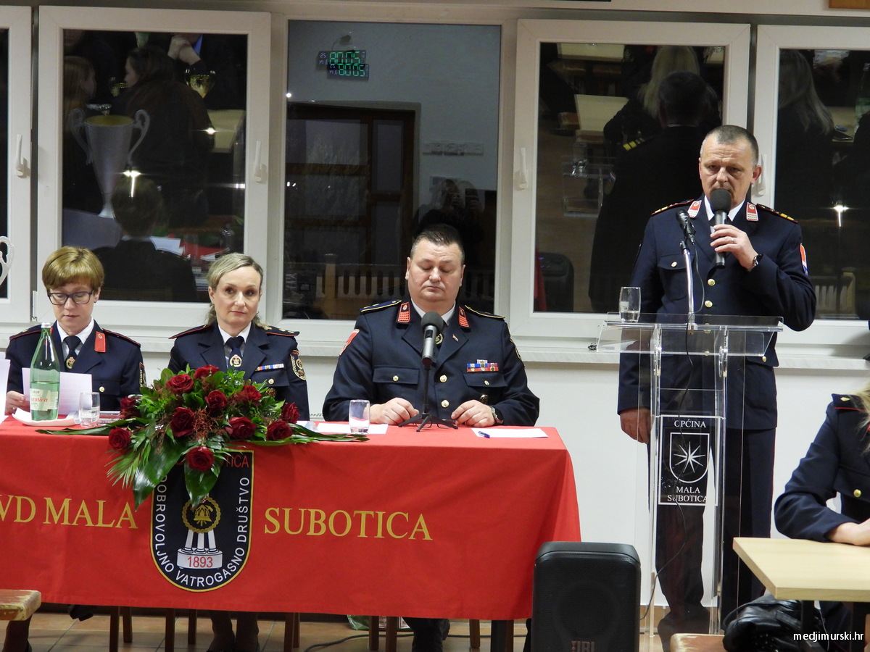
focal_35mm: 115
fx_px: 2890
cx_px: 435
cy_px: 326
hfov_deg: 17.1
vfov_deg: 12.9
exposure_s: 1/15
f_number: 4
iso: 560
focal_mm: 20.7
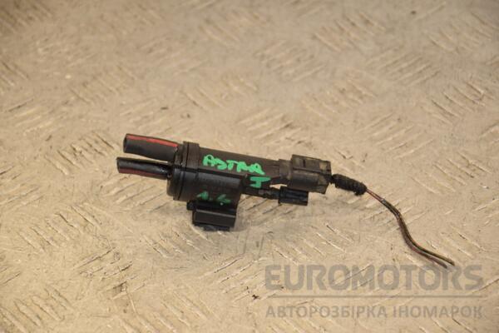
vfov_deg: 8.7
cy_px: 166
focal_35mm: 158
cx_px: 250
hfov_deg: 13.0
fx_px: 2183
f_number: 6.3
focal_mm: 105
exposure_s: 1/200
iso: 800
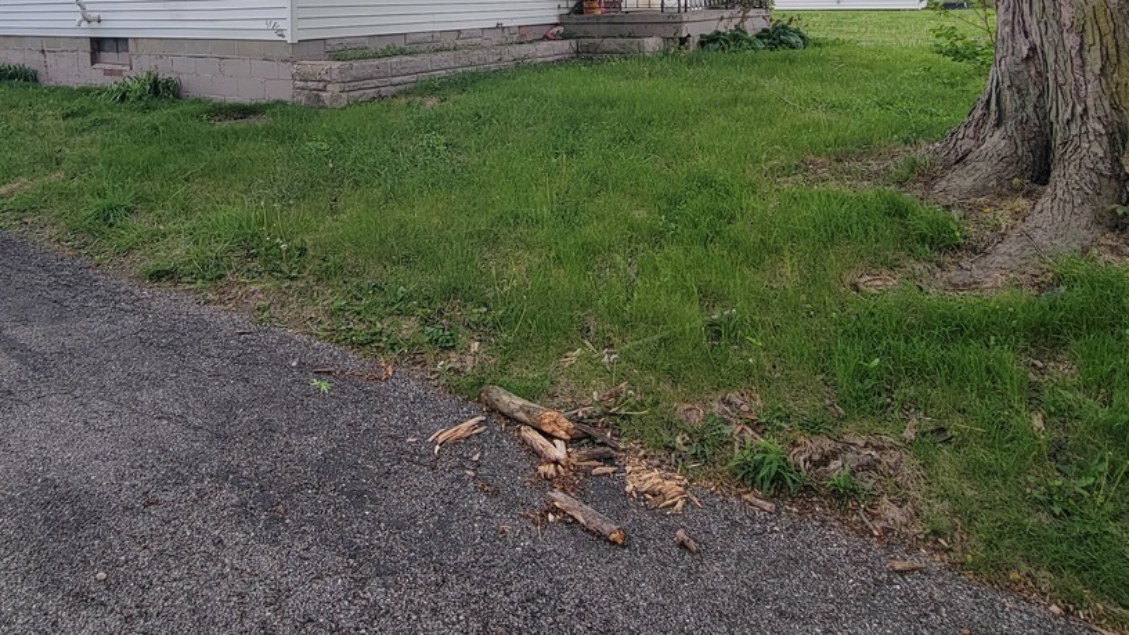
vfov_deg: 41.1
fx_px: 748
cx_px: 469
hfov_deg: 73.5
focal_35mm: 25
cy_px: 24
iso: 64
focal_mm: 2.2
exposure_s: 1/120
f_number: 2.2
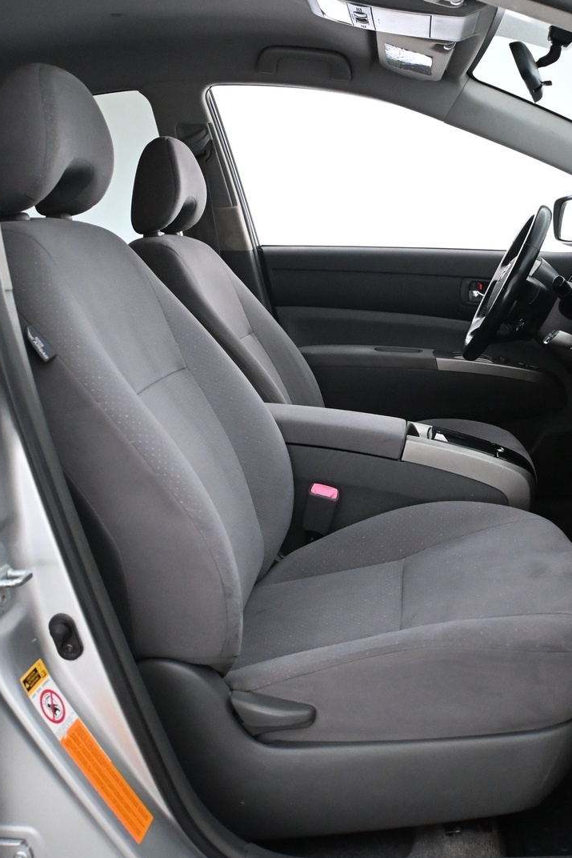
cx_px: 381
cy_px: 431
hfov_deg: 19.6
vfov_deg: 29.2
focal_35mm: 69
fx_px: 1647
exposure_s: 1/80
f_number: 4.8
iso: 3200
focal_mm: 30.5
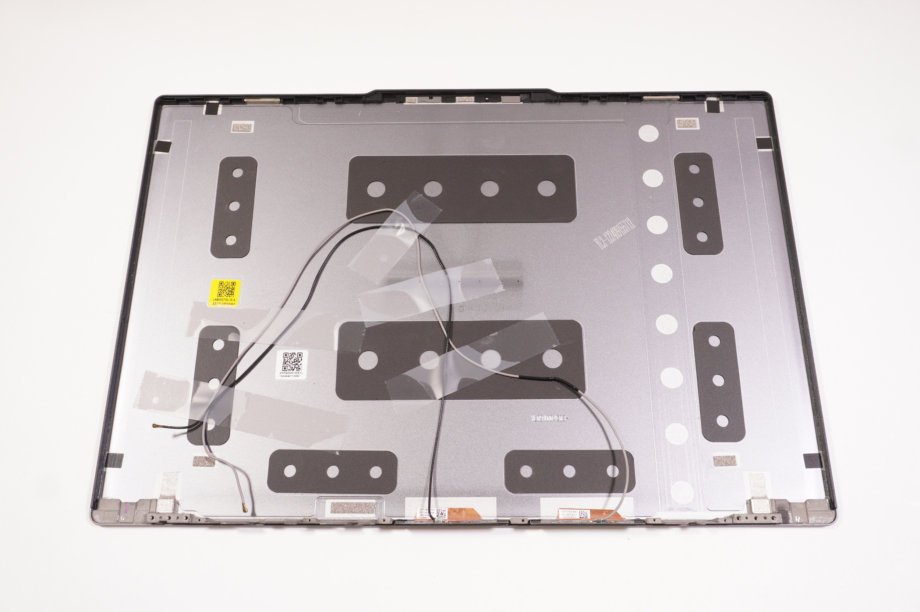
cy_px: 306
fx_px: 804
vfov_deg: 41.6
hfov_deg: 59.5
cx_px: 460
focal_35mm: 32
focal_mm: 21
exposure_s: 1/100
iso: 640
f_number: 5.6
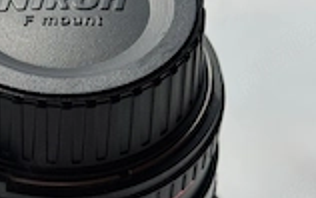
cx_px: 28
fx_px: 1112
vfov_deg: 10.1
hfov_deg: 16.0
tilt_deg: -51.3
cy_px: 222
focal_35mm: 129
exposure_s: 1/3534
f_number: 1.78
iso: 64
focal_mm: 6.76
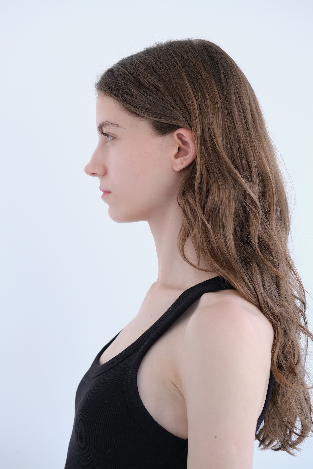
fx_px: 1082
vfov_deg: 24.5
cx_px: 156
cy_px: 234
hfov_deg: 16.5
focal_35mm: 83
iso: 400
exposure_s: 1/125
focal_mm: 55
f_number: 4
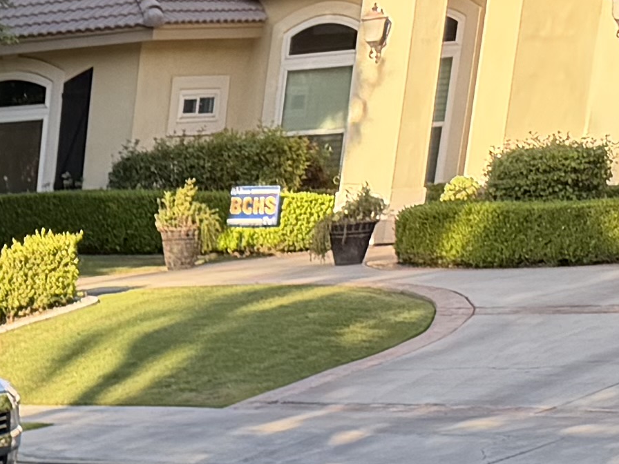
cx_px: -1239
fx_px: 2736
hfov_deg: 9.8
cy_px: 1220
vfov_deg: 8.6
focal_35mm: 153
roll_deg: +3.6
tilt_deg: -19.4
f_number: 1.78
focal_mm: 6.76
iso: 80
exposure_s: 1/461
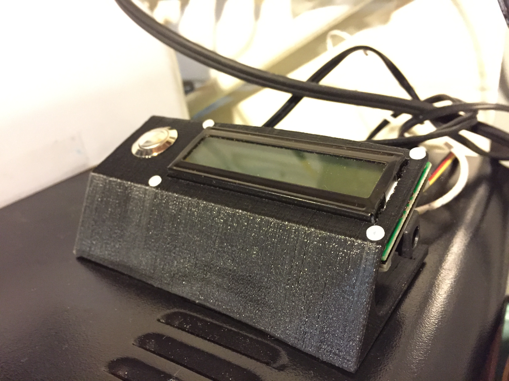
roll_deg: +3.2
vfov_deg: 48.2
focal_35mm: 29
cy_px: 190
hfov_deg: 61.7
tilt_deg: -24.1
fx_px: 426
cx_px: 254
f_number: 2.2
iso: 800
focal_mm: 4.15
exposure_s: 1/15
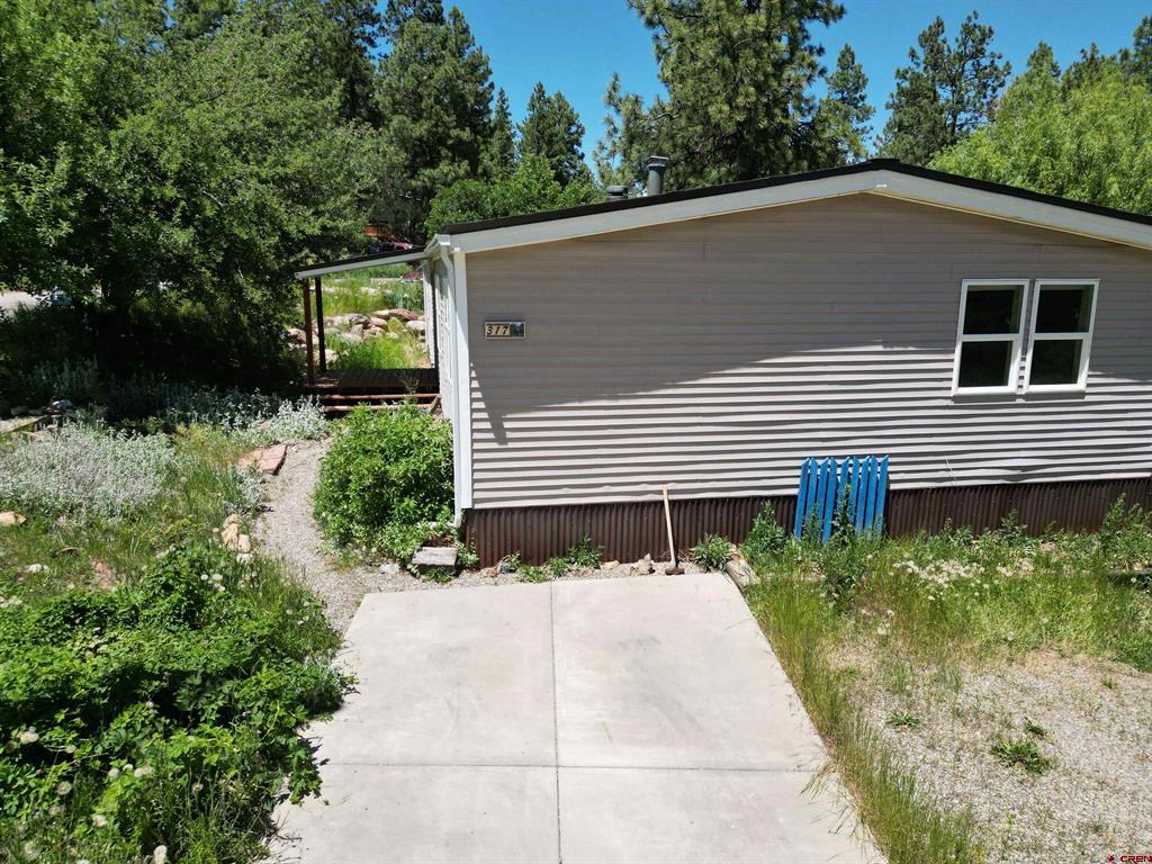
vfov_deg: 56.8
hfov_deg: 71.6
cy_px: 432
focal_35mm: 24
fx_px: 799
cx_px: 576
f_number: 1.7
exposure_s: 1/3200
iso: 140
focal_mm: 6.72
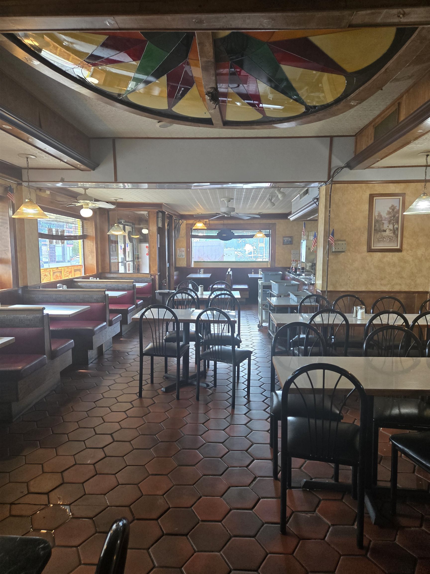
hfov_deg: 58.9
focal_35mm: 23
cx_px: 215
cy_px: 287
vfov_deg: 73.9
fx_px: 381
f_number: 1.8
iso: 160
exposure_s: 1/120
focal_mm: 5.4
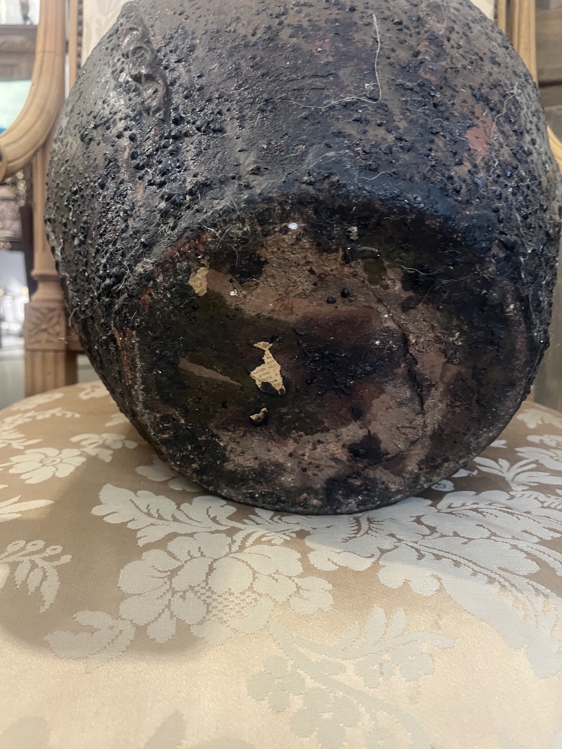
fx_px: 563
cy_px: 374
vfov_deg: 67.3
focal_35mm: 26
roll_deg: -1.3
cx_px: 281
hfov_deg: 53.1
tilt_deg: -15.2
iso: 320
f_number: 1.6
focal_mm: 5.1
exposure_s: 1/50
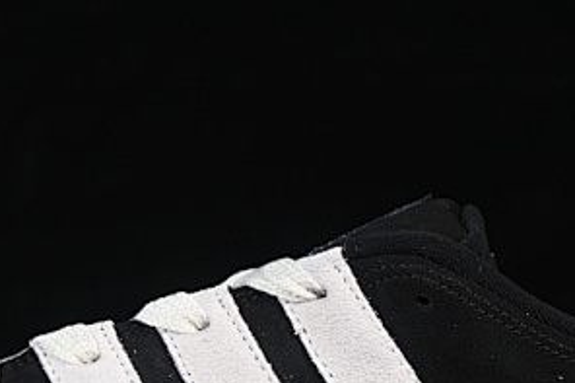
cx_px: 272
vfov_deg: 6.7
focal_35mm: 203
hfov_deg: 10.1
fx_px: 3240
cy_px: 328
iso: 160
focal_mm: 50
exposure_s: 1/60
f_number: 6.3
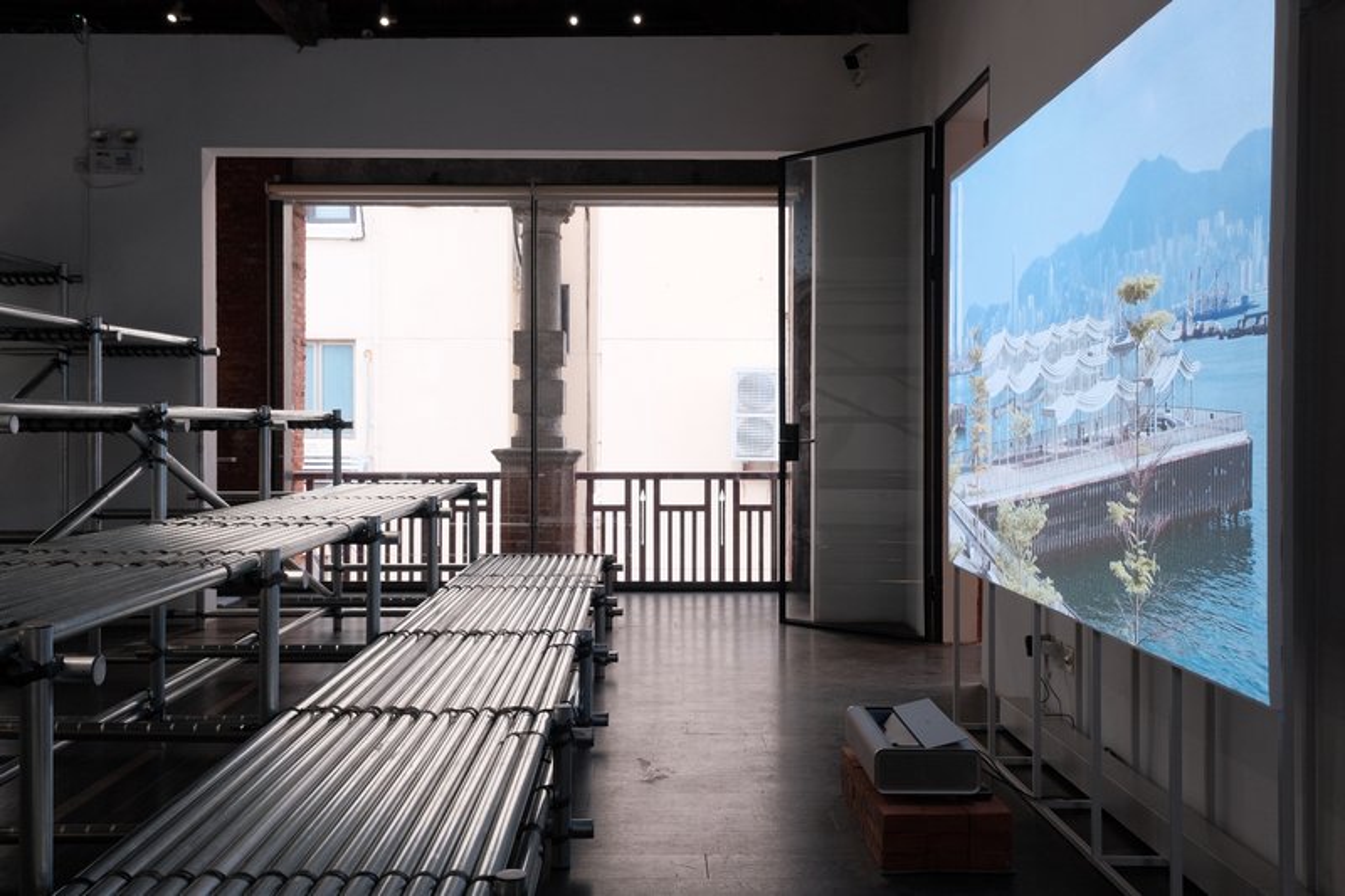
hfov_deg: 57.2
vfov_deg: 40.0
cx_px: 672
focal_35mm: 33
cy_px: 448
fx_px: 1233
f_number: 8
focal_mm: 22.3
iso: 400
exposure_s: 1/8
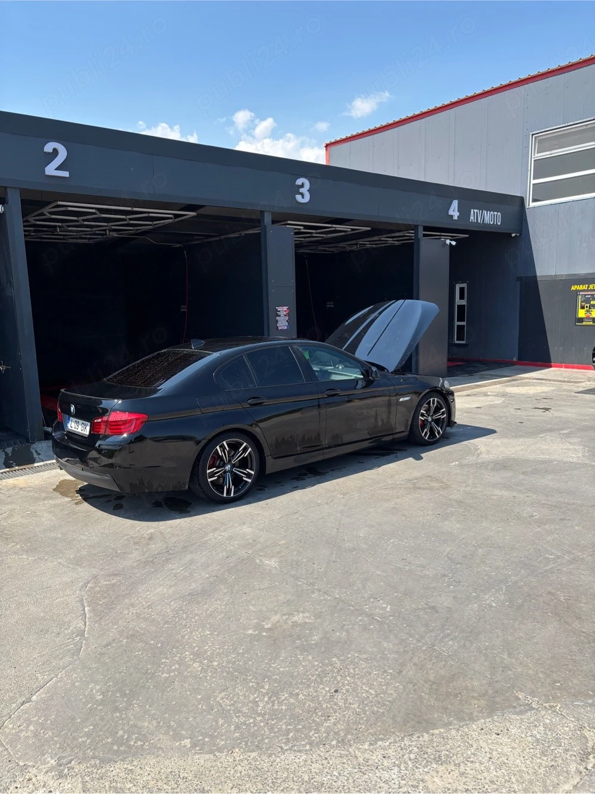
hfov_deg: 53.0
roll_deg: +0.4
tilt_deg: -8.8
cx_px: 298
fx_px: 596
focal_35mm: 26
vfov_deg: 67.3
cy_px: 397
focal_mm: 5.96
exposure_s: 1/2288
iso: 50
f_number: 1.6
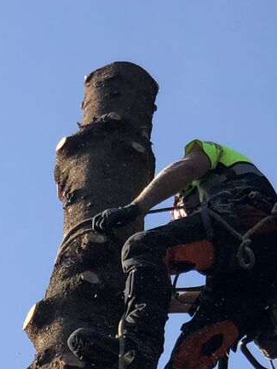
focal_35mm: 216
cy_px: 458
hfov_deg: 6.9
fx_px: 2303
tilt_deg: +48.9
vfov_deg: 9.0
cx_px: 79
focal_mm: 6
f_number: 2.4
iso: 16
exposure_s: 1/704
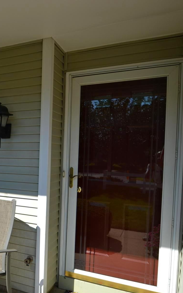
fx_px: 247
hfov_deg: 36.3
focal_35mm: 31
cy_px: 157
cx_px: -2
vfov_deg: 61.2
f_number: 8
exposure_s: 1/250
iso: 100
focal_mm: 12
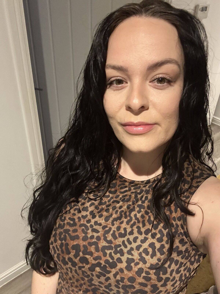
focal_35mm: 30
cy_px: 147
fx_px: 254
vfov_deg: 60.0
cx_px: 110
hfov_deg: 46.8
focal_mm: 2.69
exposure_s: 1/50
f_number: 1.9
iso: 250
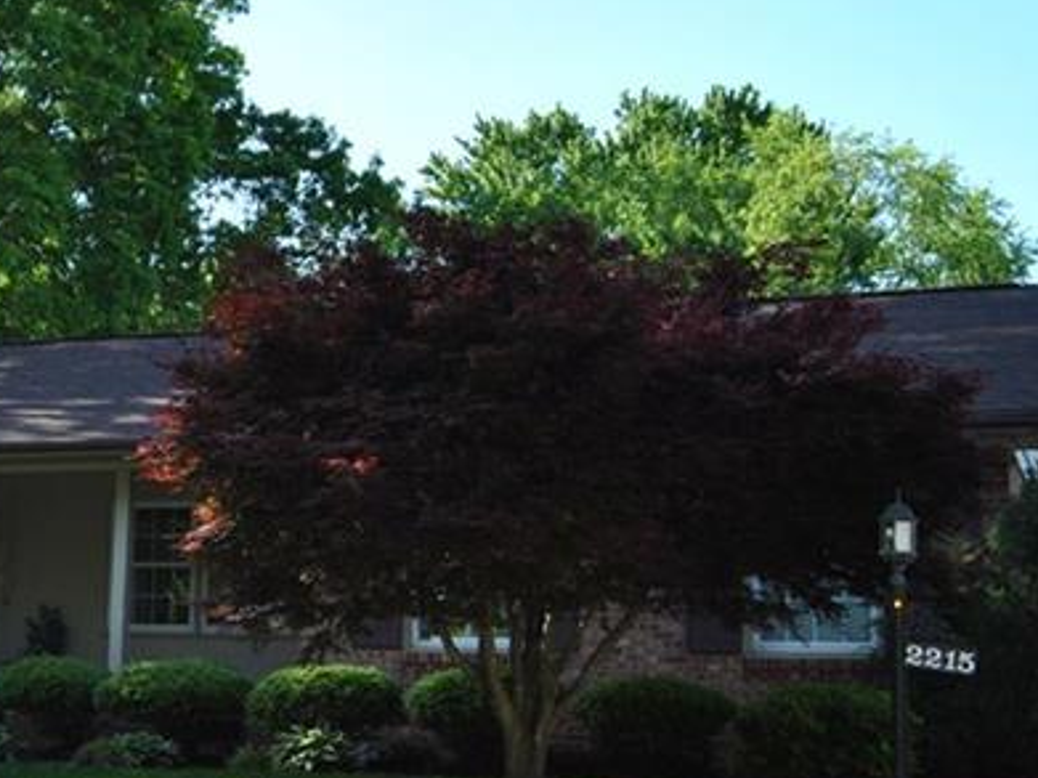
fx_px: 2038
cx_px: -40
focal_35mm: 68
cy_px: 409
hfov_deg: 26.7
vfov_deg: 21.6
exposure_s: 1/200
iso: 100
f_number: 5.6
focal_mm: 18
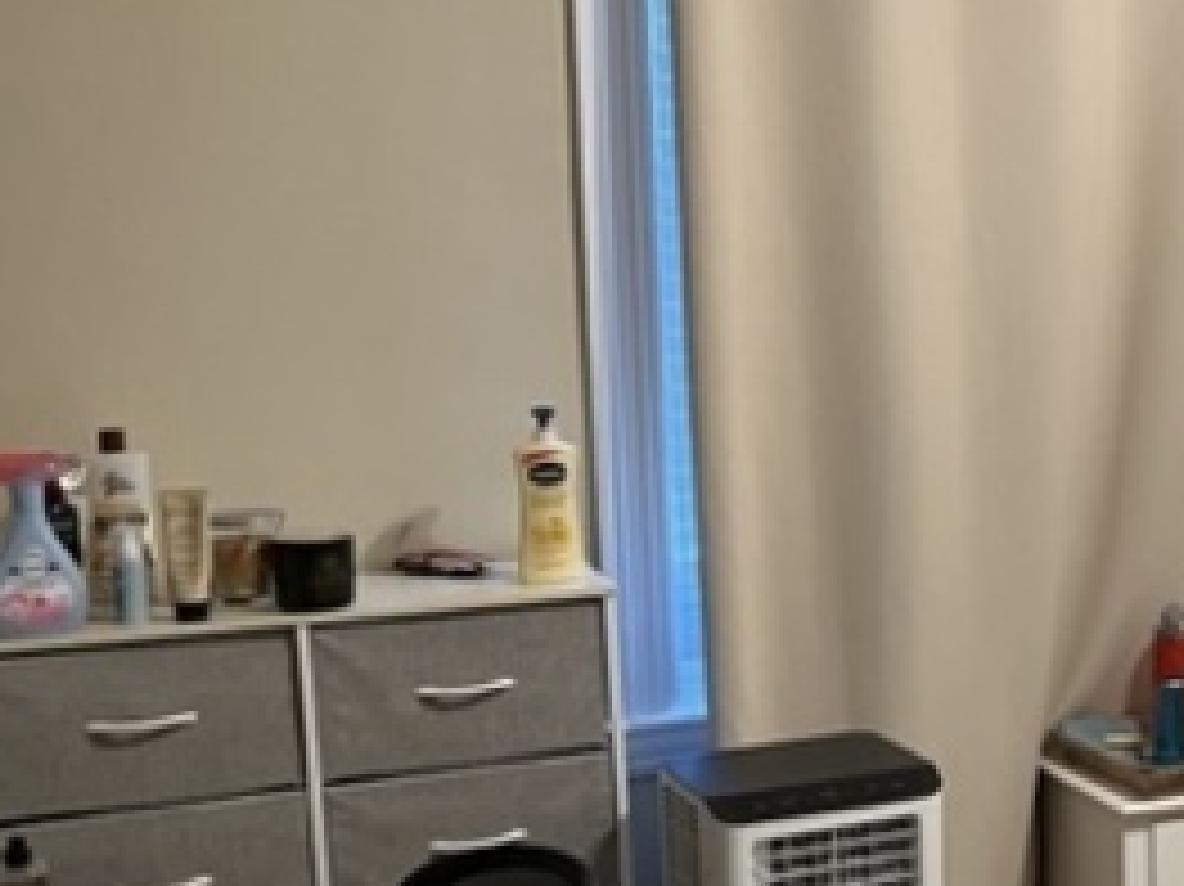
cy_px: 459
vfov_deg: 22.2
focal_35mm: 66
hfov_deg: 26.0
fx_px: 2256
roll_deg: +0.0
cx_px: 1456
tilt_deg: -6.7
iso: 250
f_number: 1.6
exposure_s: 1/60
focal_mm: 5.1
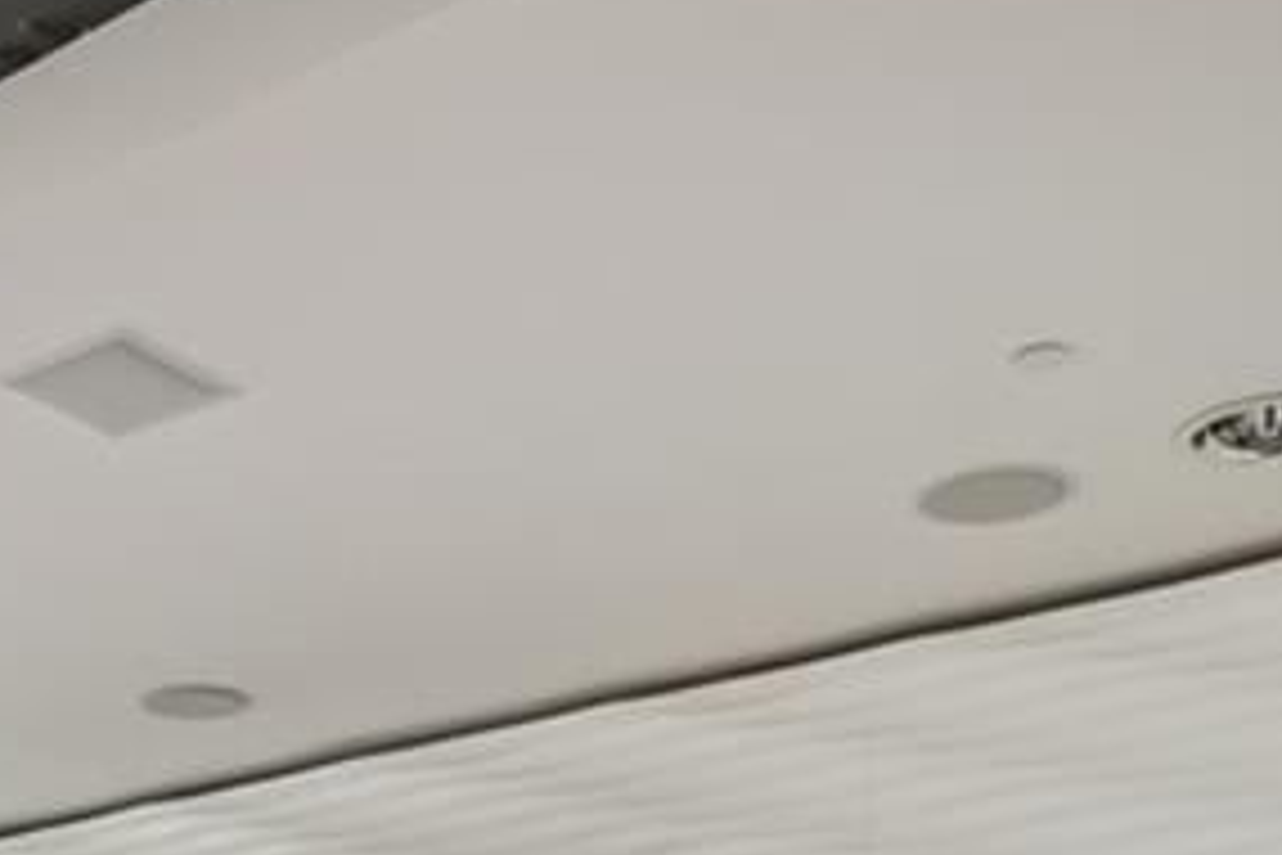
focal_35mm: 61
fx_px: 2172
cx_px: 162
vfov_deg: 18.7
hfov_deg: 31.5
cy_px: 1395
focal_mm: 17
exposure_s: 1/160
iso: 400
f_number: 2.8
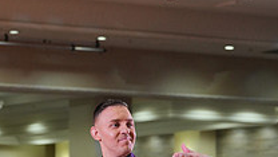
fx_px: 1511
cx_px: 161
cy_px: 299
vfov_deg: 5.8
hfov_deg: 10.5
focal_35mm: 205
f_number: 4
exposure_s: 1/400
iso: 1600
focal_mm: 70
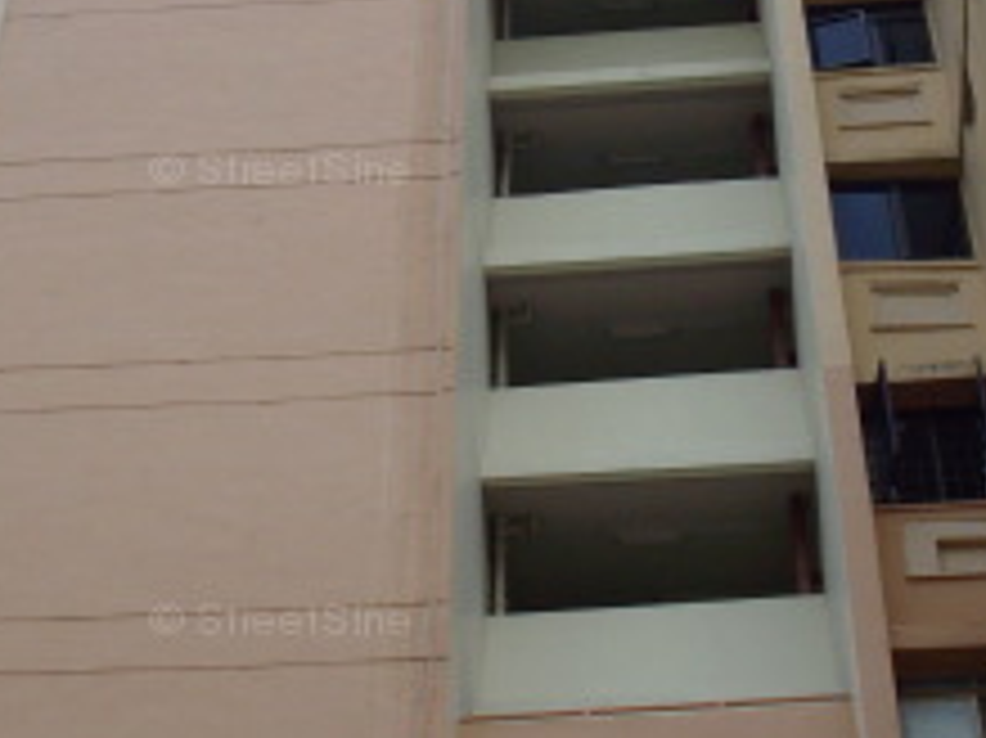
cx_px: 486
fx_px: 2648
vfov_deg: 15.8
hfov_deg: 21.1
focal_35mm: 93
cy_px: 176
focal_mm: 6.2
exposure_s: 1/400
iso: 80
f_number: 5.6
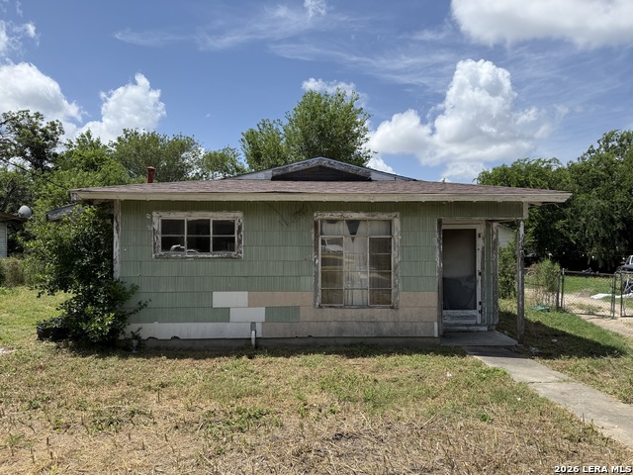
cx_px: 316
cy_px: 238
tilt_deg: +1.7
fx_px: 439
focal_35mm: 24
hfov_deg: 71.6
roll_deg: -1.0
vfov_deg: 56.8
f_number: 1.78
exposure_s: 1/4975
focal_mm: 6.76
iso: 80
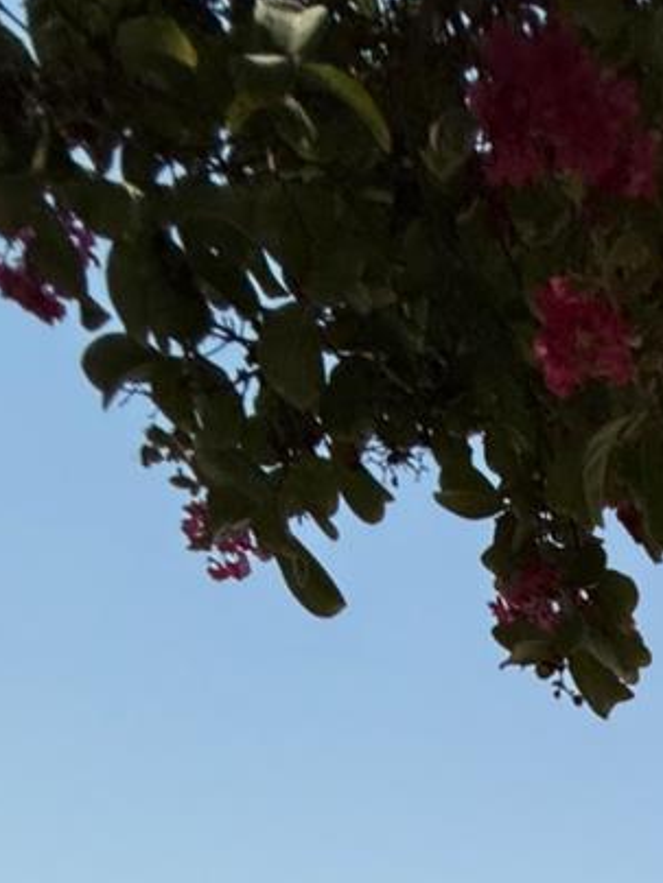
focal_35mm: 52
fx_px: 1328
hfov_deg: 24.0
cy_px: 1580
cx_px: 903
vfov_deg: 22.3
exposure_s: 1/4762
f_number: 2.2
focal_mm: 2.22
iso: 50
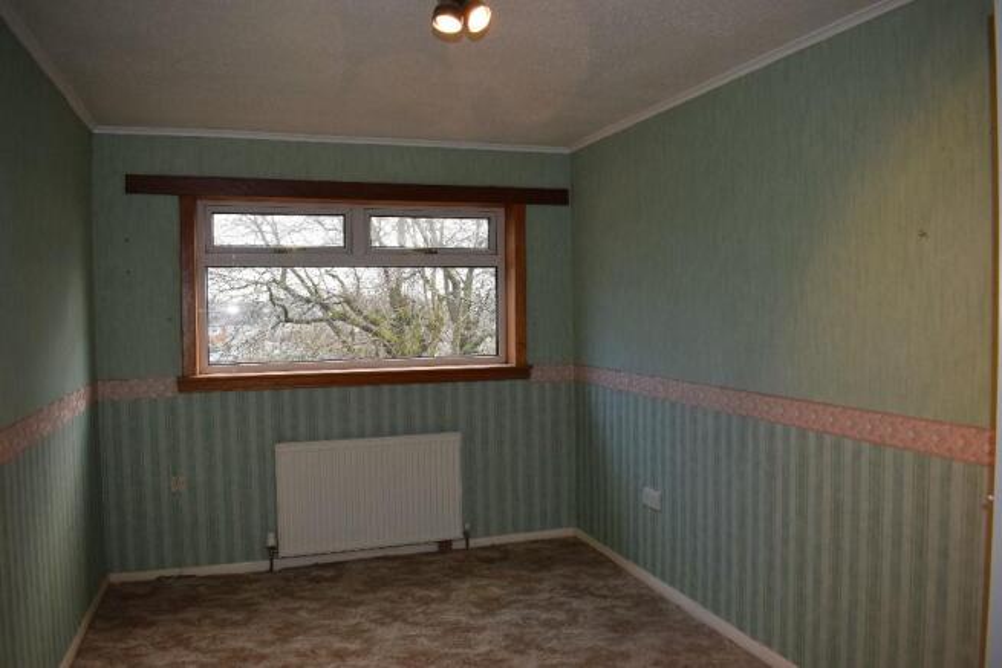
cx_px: 501
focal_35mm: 27
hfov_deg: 67.4
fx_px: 752
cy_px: 334
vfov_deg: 48.0
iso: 800
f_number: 5
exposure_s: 1/100
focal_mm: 18
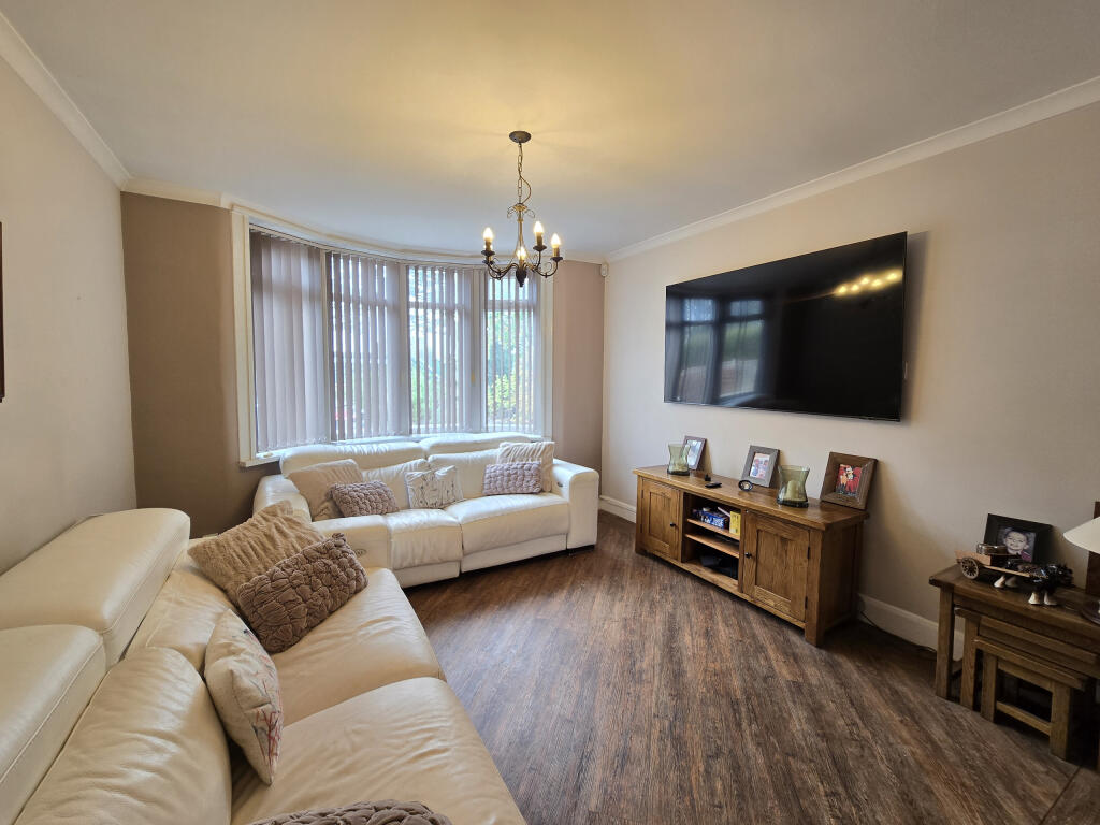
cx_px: 550
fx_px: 413
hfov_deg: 106.2
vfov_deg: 89.9
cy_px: 412
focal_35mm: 13
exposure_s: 1/50
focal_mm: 2.2
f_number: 2.2
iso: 100
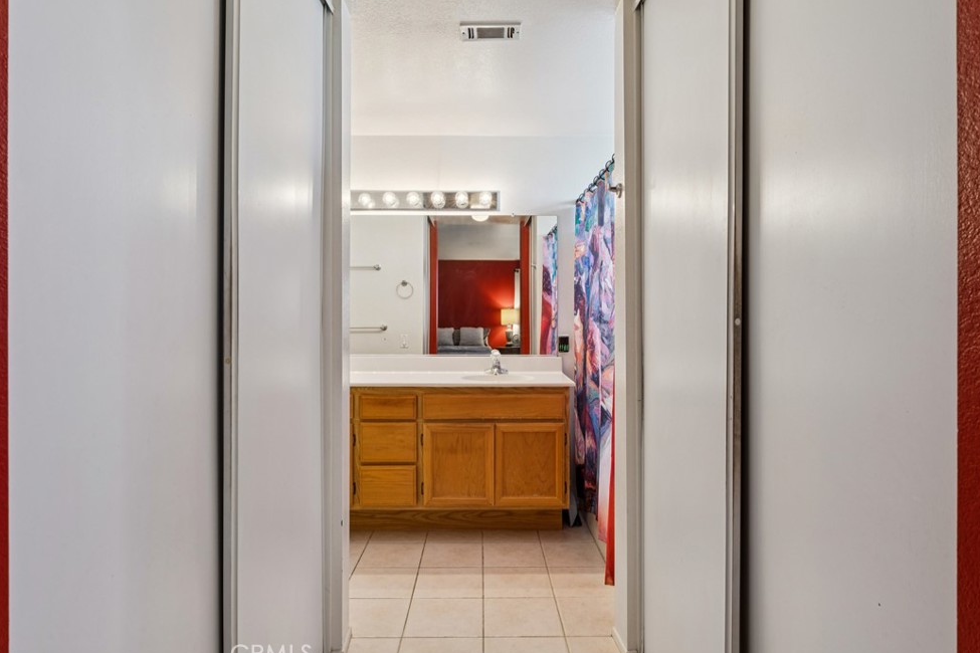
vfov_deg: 59.5
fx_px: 572
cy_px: 325
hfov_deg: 81.2
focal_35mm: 21
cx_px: 484
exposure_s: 1
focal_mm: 20
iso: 100
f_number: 13
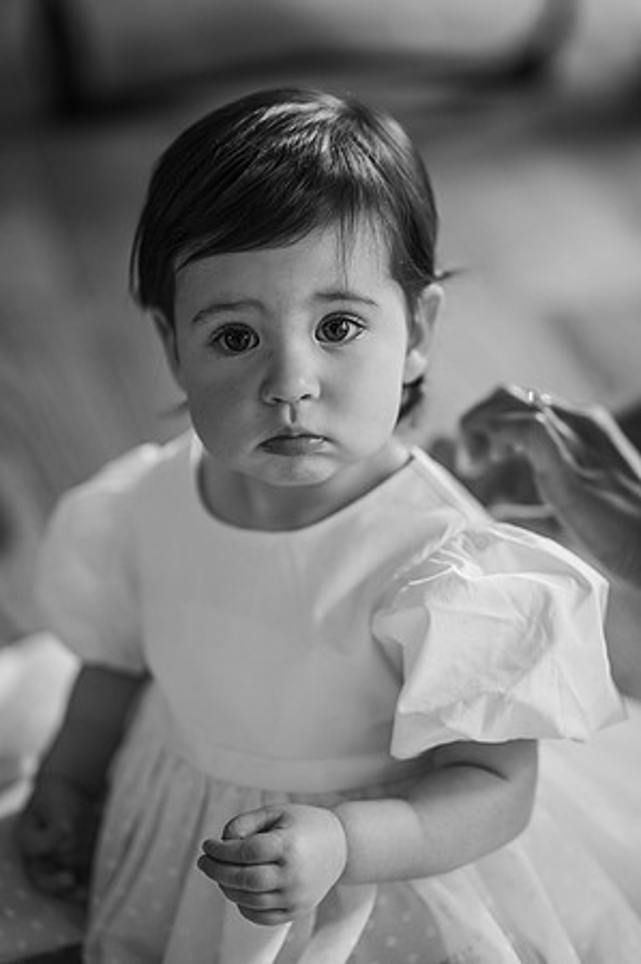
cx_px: 320
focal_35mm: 85
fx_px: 2275
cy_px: 482
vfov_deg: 23.9
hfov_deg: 16.0
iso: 200
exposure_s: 1/200
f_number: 1.8
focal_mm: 85
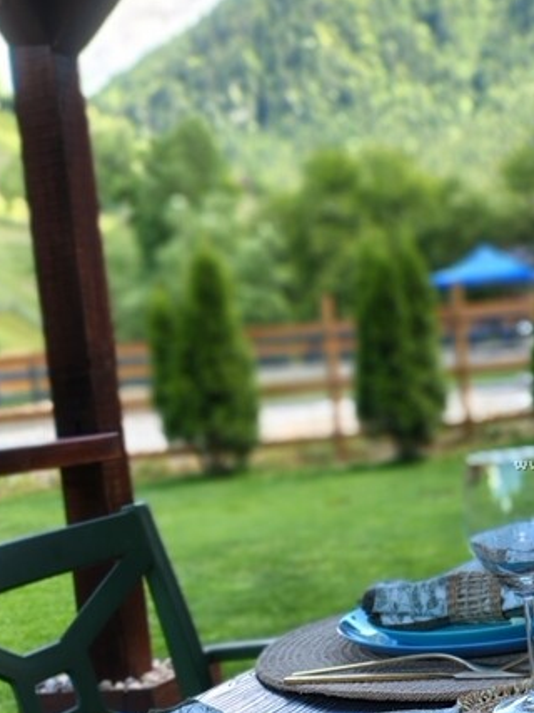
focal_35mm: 60
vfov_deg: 32.0
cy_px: 444
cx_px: 616
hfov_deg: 22.7
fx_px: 1235
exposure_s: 1/157
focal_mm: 4.71
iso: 143
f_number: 1.7
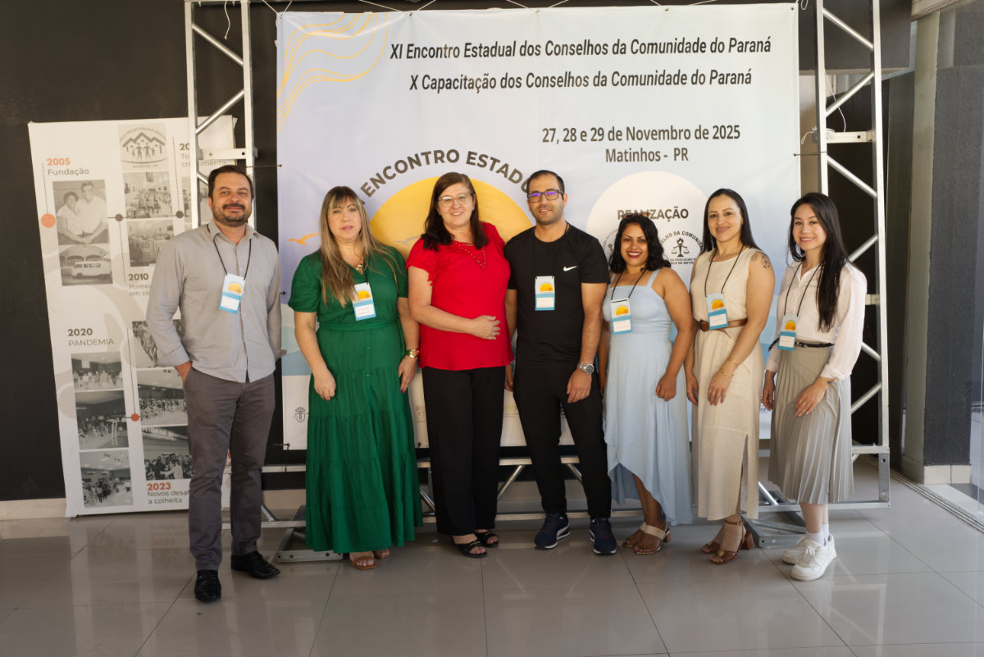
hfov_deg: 54.4
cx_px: 492
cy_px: 328
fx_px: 957
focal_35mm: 35
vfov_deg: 37.9
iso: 320
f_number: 4
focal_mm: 35
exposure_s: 1/100
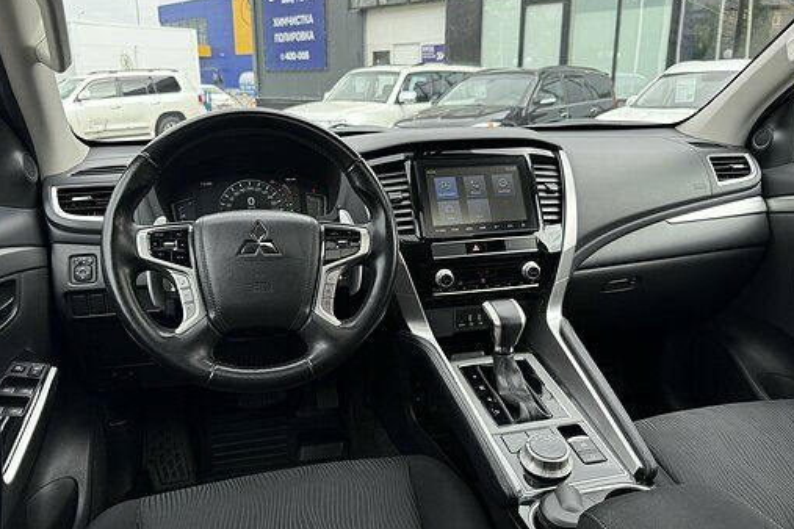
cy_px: 264
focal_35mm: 27
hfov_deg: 67.4
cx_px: 390
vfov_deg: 47.9
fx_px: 595
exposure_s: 1/772
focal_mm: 6.76
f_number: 1.78
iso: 100
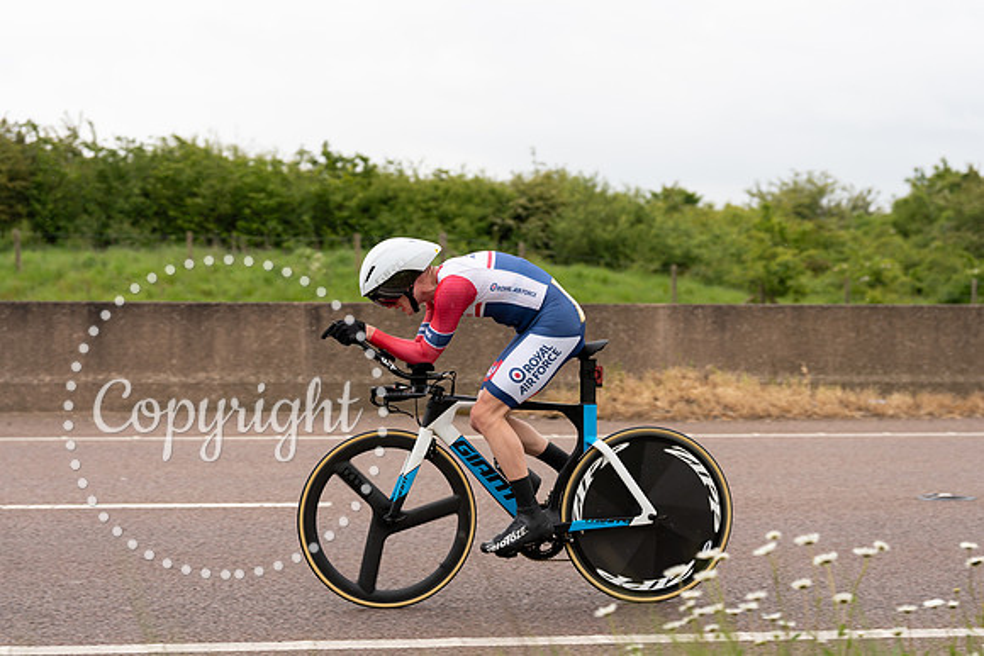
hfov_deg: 28.8
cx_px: 492
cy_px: 328
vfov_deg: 19.5
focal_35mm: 70
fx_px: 1914
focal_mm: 70
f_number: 3.5
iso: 320
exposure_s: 1/1000
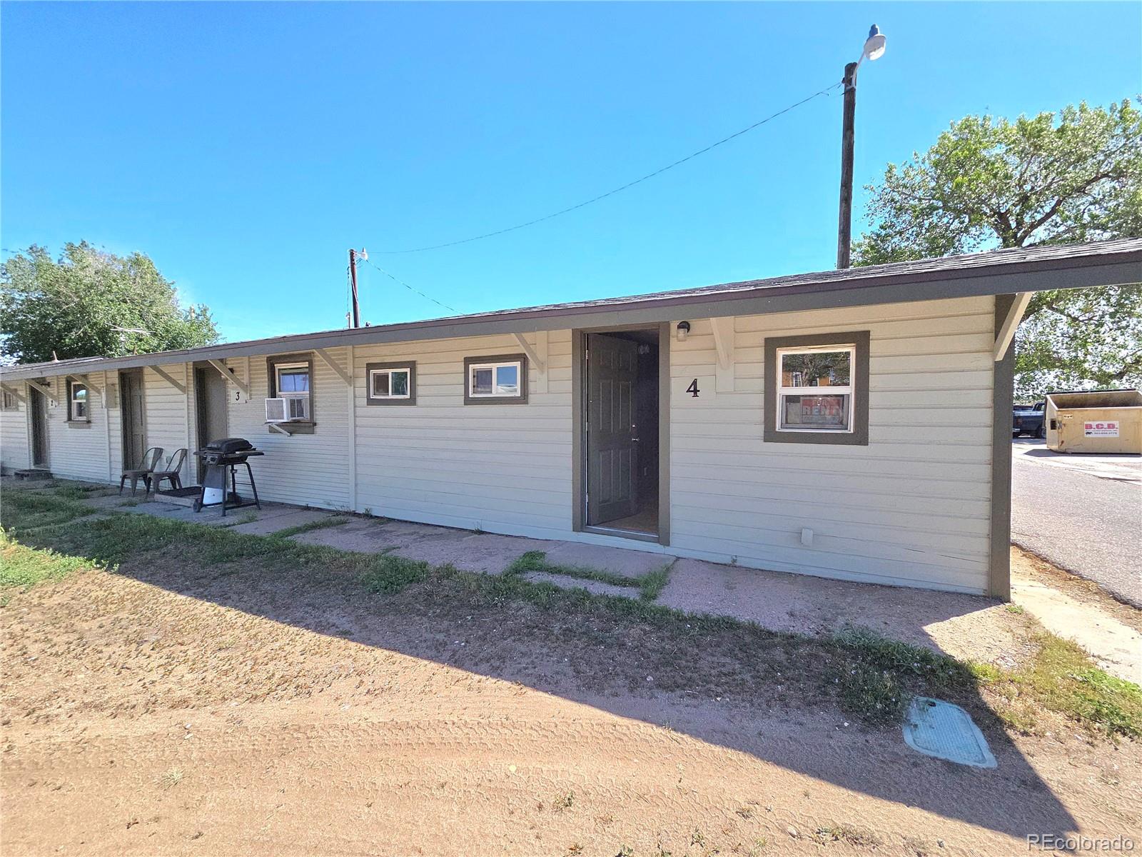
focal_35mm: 13
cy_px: 428
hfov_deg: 106.2
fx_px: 429
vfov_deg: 89.9
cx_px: 571
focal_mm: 2.2
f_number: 2.2
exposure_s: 1/1429
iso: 50
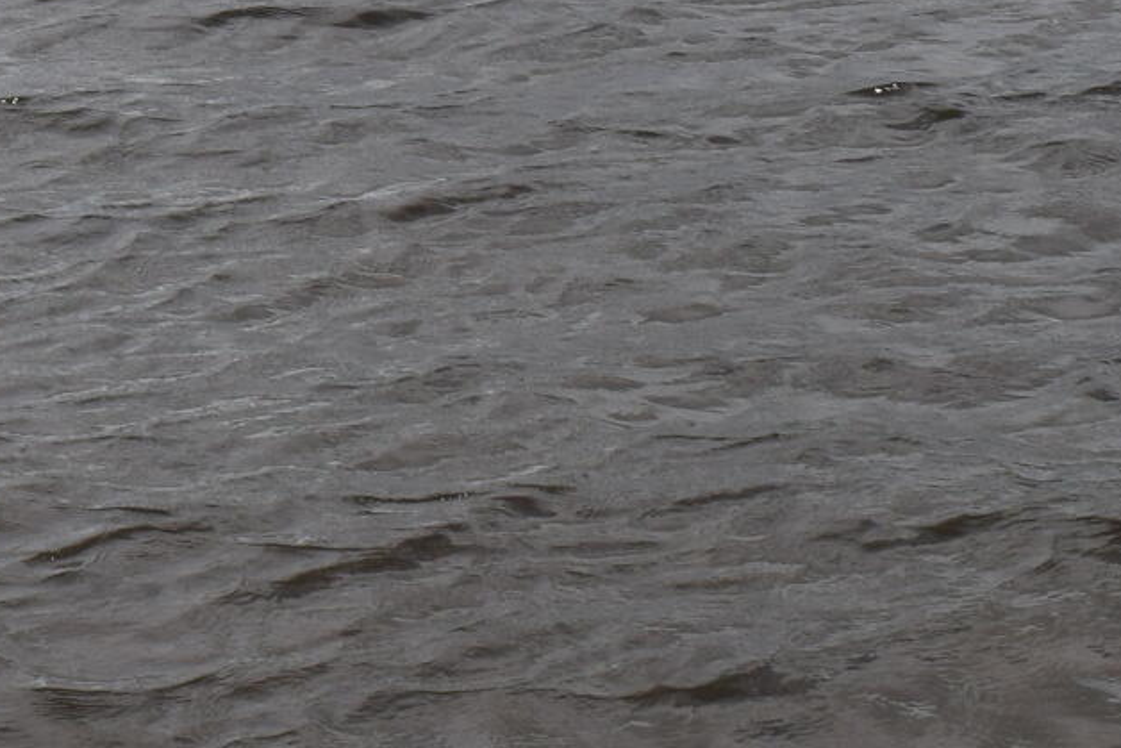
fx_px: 5357
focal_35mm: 172
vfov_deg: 7.6
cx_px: -402
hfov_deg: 11.6
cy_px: -766
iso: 200
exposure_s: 1/400
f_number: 10
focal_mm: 24
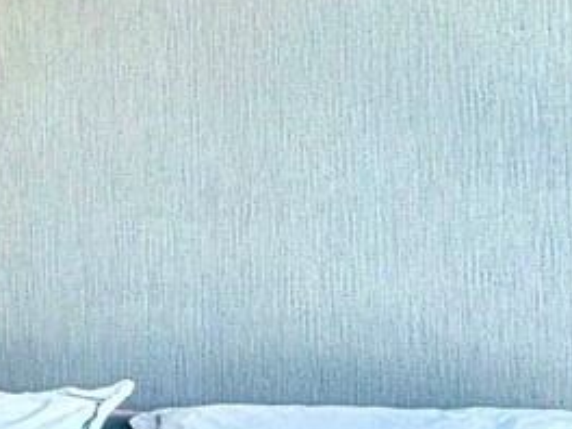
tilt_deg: +1.1
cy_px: 238
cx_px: -786
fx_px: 1405
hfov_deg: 14.8
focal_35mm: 85
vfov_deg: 17.4
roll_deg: +0.8
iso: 80
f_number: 2.2
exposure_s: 1/121
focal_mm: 2.22
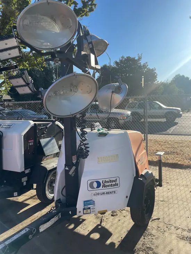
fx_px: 191
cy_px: 127
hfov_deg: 53.1
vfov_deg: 67.3
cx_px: 96
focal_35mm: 26
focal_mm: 4.2
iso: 32
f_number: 1.6
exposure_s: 1/2092
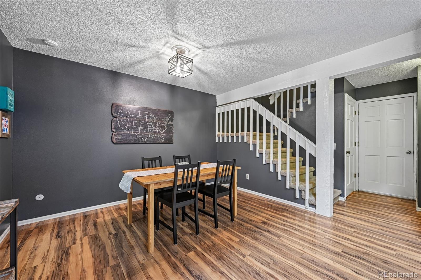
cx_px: 210
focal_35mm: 14
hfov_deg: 104.3
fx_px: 164
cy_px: 140
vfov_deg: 81.2
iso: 400
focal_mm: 14
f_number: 9
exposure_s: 1/3.33
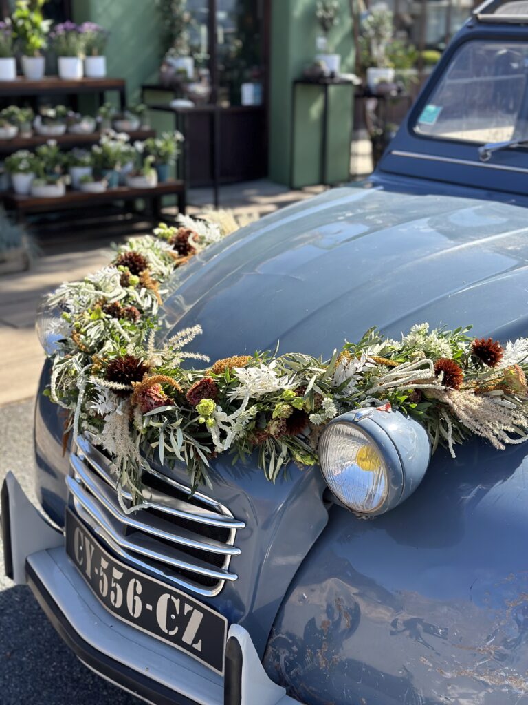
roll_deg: -0.7
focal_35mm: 48
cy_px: 352
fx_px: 976
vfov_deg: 39.7
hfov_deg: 30.3
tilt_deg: -17.4
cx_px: 264
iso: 80
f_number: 1.78
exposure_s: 1/1848
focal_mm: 6.86
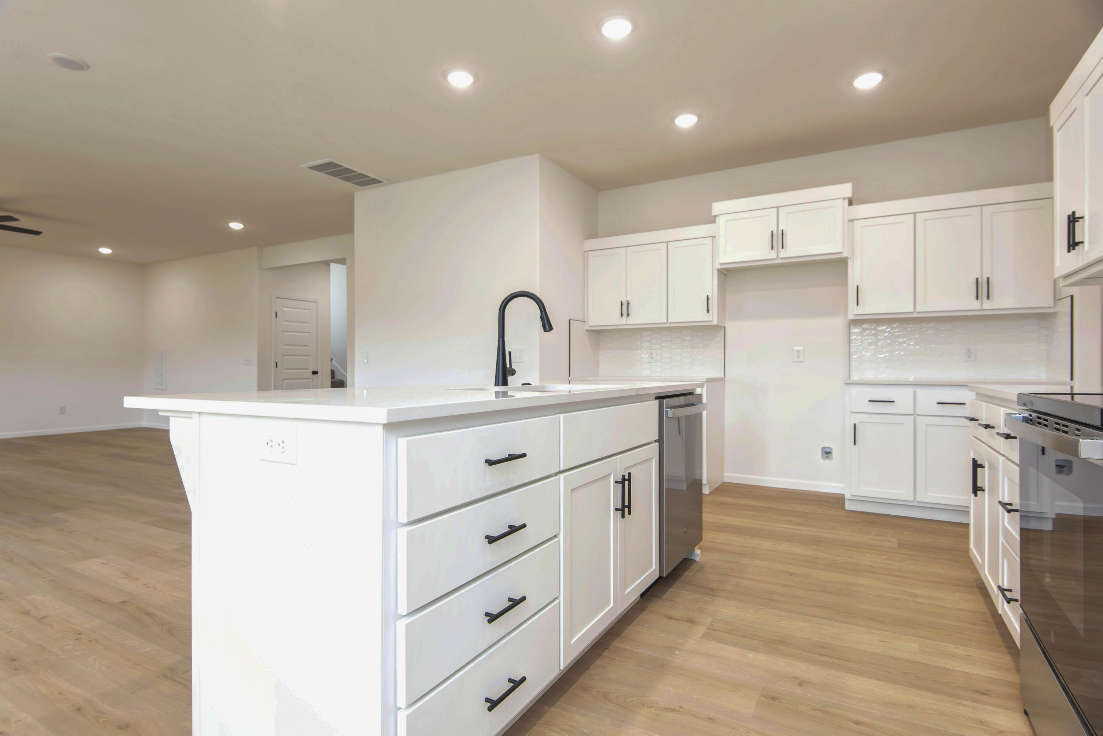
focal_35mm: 18
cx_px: 552
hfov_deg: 90.0
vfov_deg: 67.4
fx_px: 552
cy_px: 368
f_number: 6.7
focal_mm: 18
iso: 400
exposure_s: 1/15
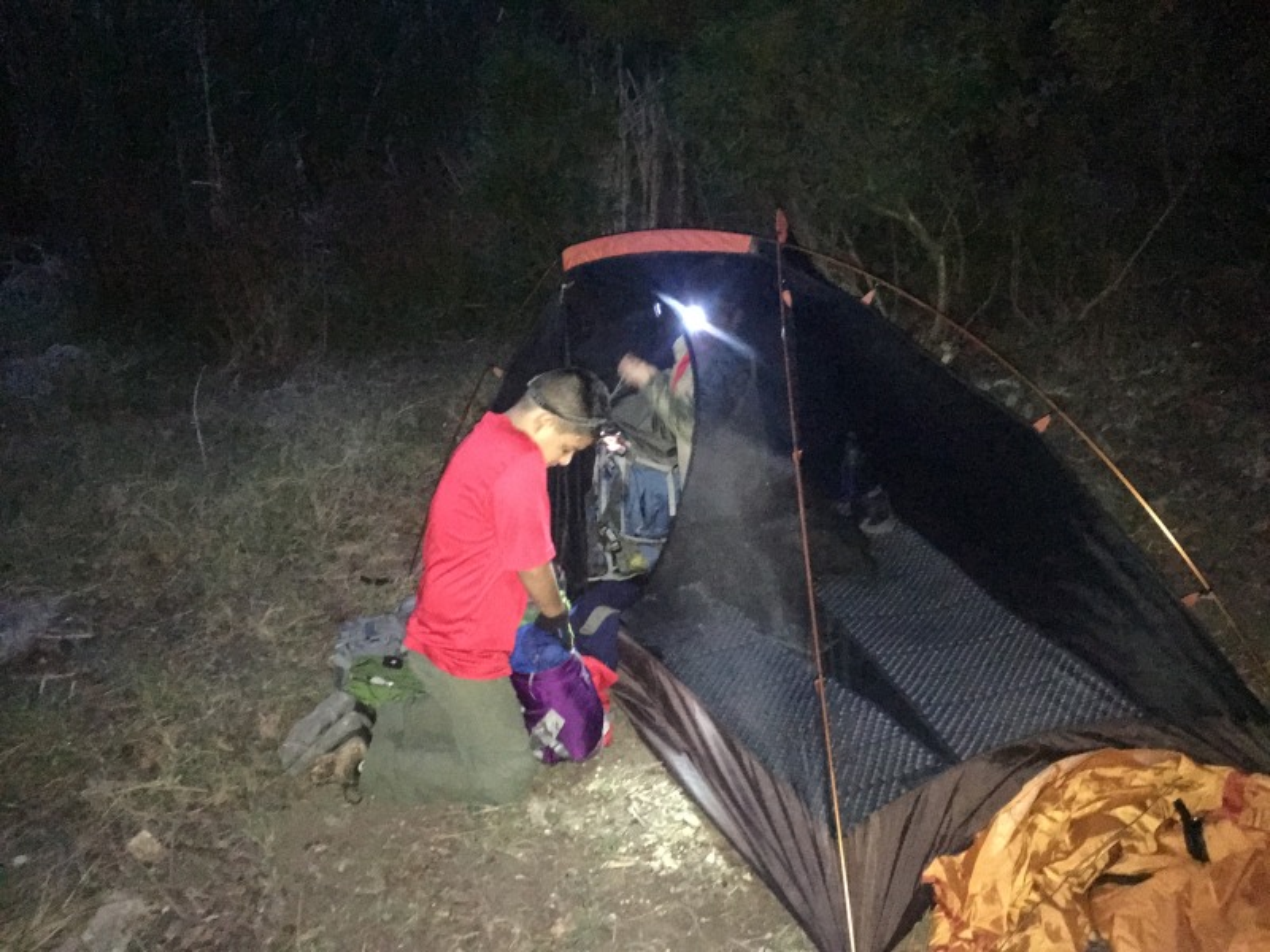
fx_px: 1064
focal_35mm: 29
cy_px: 476
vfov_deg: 48.2
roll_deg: +1.2
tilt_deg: -26.8
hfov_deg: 61.7
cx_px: 635
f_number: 2.2
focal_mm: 4.15
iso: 1600
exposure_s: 1/16
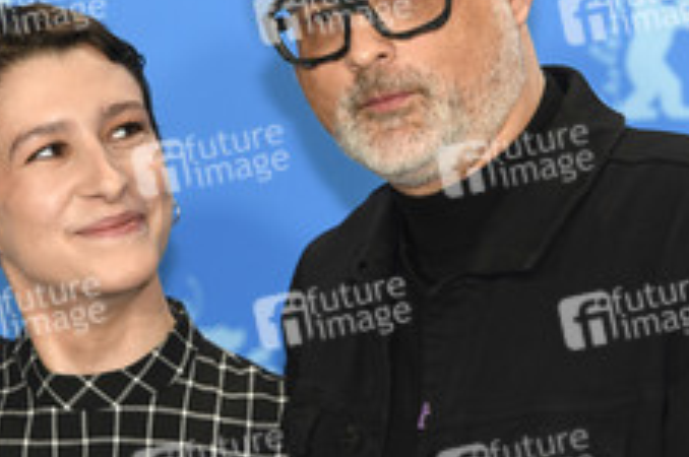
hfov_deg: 6.3
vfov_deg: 4.2
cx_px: 252
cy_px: 238
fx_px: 6288
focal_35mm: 329
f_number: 3.5
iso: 800
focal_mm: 165
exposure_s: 1/320
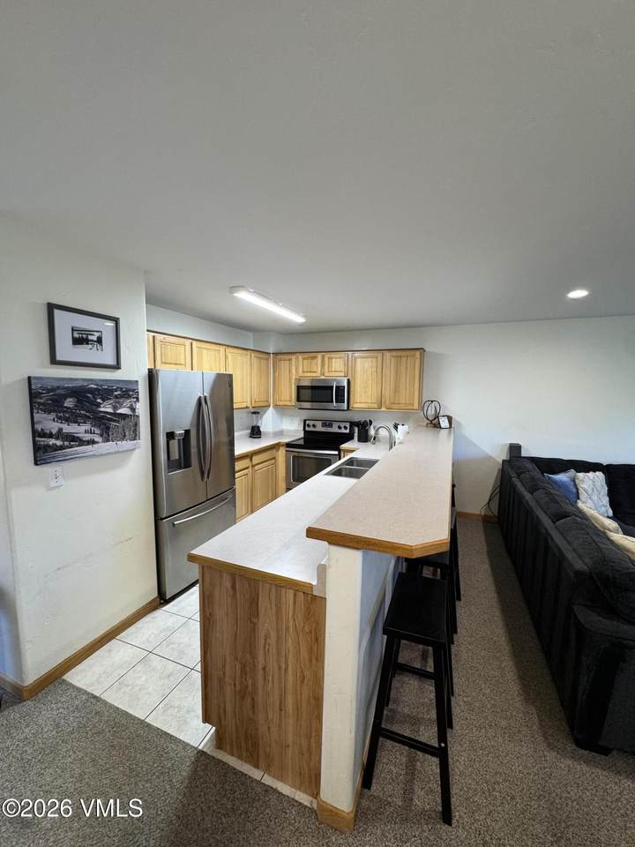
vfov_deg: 102.1
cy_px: 424
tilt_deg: -6.2
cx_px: 318
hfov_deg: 85.7
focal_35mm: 14
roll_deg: -0.2
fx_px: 342
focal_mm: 2.22
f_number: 2.2
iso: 160
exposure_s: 1/60
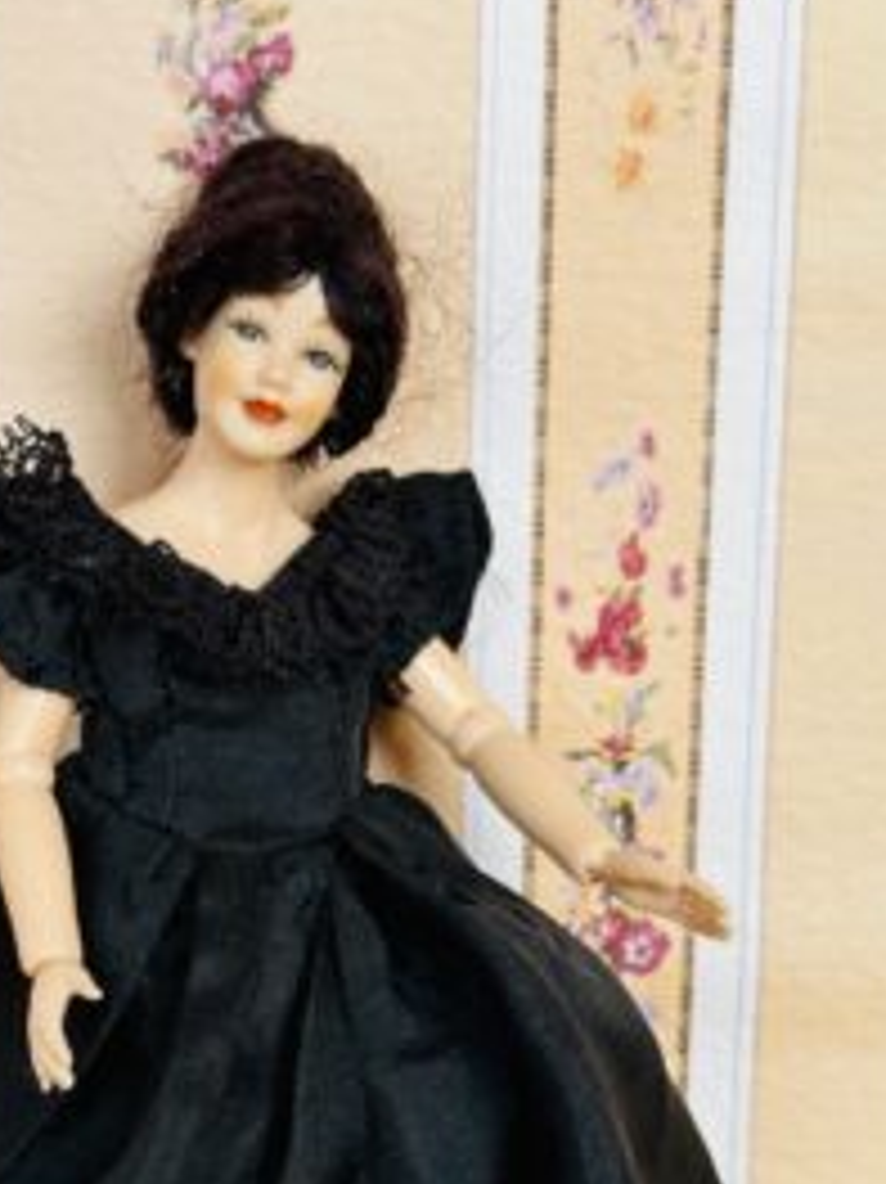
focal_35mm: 73
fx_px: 2493
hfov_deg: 20.0
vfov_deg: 26.4
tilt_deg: -20.4
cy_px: 869
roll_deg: -1.4
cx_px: 247
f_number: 1.78
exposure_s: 1/218
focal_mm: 6.86
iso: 50
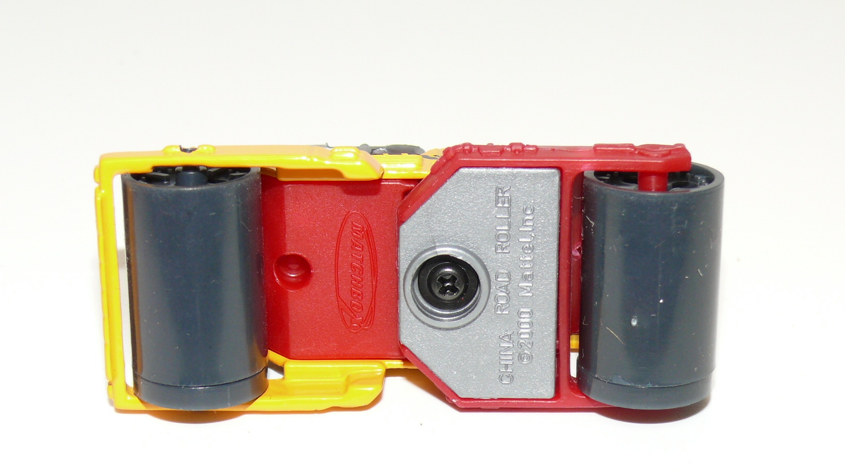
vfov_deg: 14.9
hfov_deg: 26.2
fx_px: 1815
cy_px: 277
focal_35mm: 81
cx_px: 424
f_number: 4
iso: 100
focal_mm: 11.2
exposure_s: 1/30
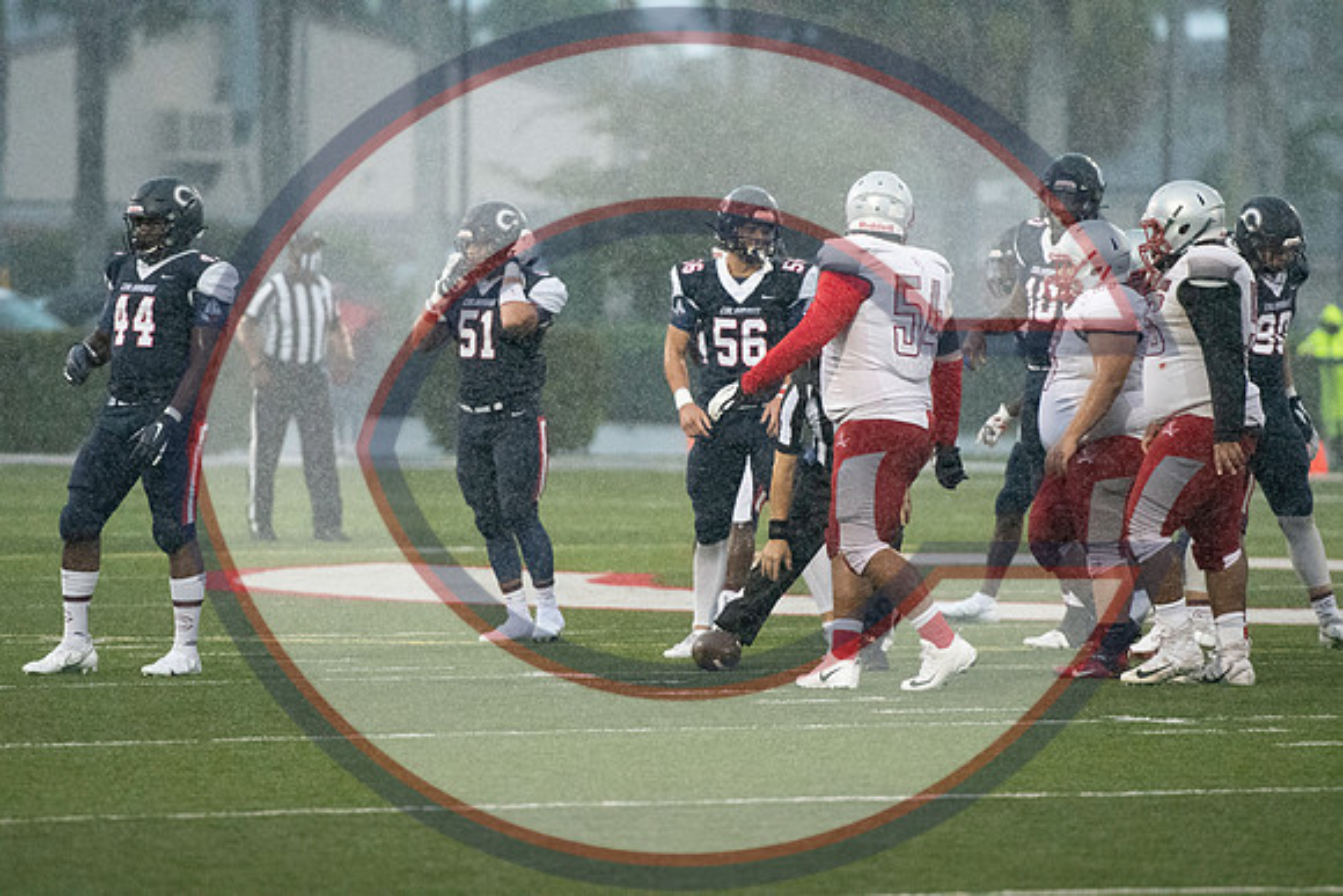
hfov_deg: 6.9
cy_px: 448
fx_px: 11194
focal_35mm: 300
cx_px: 672
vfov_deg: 4.6
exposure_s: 1/2000
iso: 10000
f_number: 3.2
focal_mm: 200
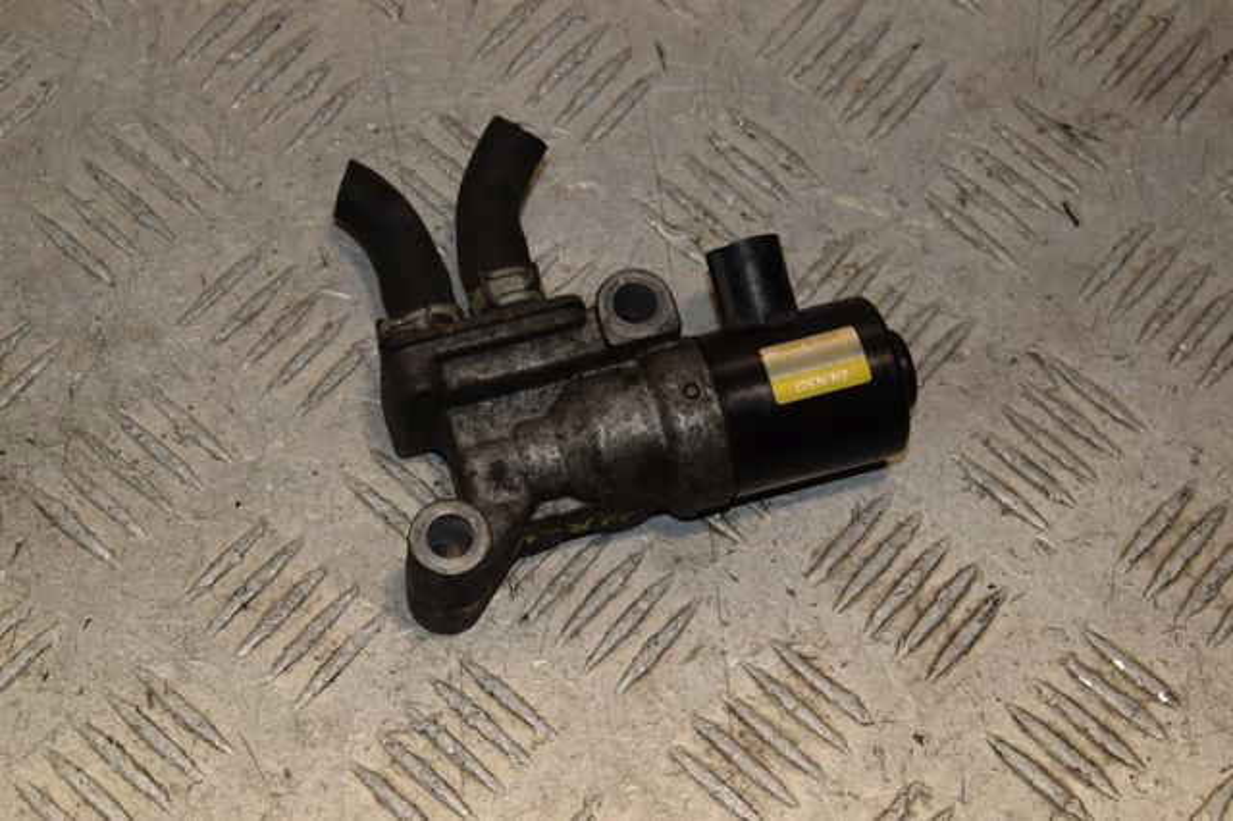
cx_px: 616
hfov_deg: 23.4
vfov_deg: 15.7
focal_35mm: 87
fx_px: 2978
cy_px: 410
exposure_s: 1/200
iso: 800
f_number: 10
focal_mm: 58
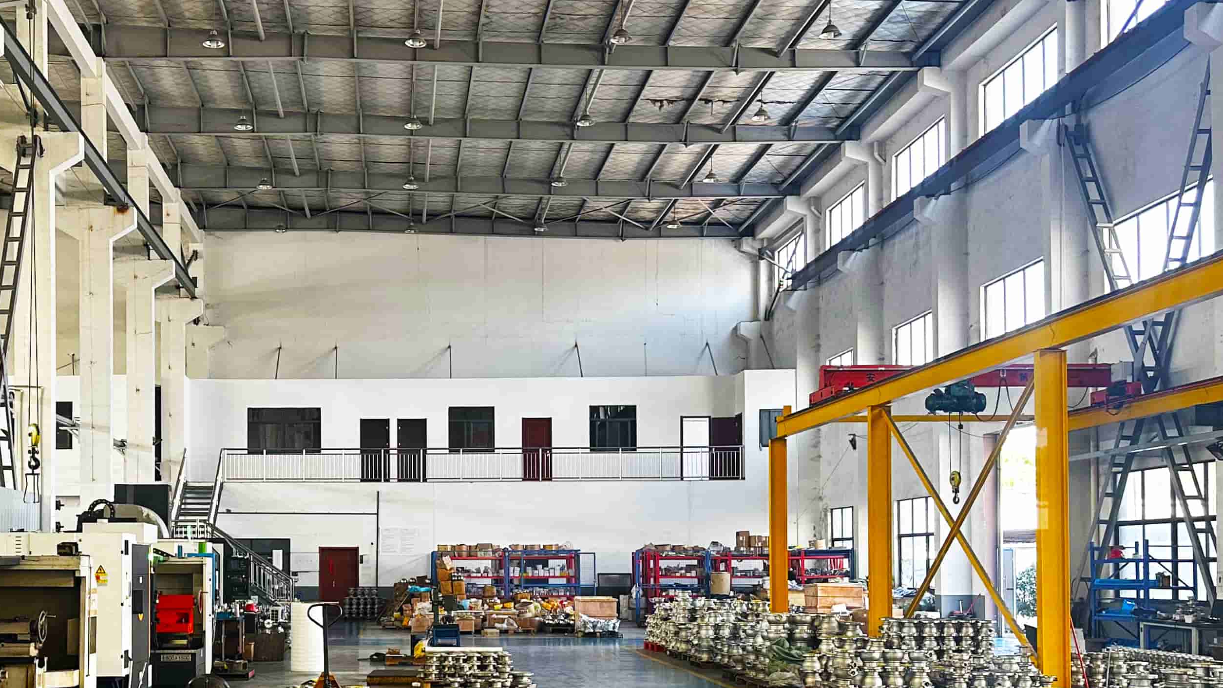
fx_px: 1362
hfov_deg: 47.8
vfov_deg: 28.1
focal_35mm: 42
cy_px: 478
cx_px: 441
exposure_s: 1/121
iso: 125
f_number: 1.78
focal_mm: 6.86
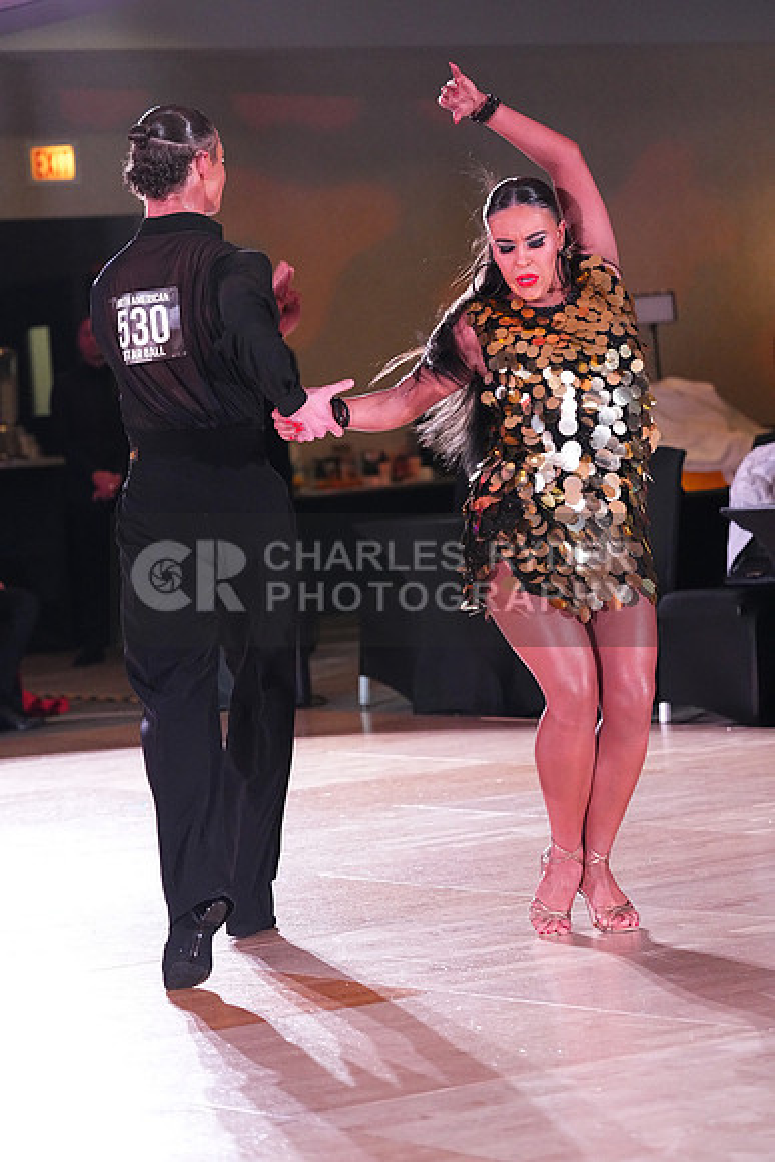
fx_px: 3711
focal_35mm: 115
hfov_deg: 11.9
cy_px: 581
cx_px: 388
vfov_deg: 17.8
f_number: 4
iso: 8000
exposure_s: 1/400
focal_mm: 115
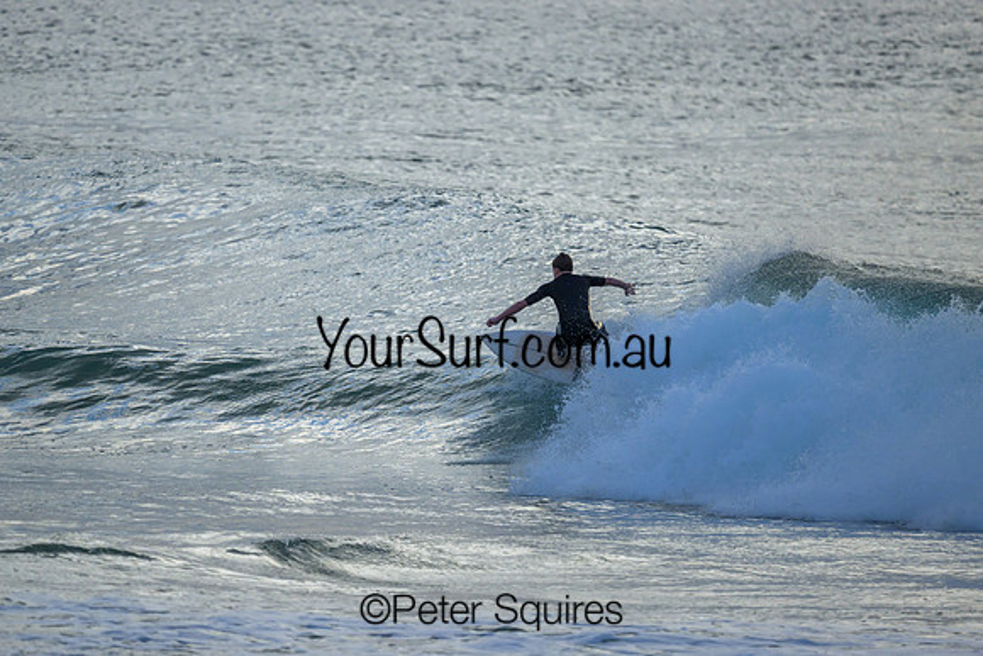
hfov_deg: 2.6
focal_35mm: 800
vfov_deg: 1.7
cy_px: 328
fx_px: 21849
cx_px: 492
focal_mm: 800
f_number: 6.3
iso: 900
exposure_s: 1/2500
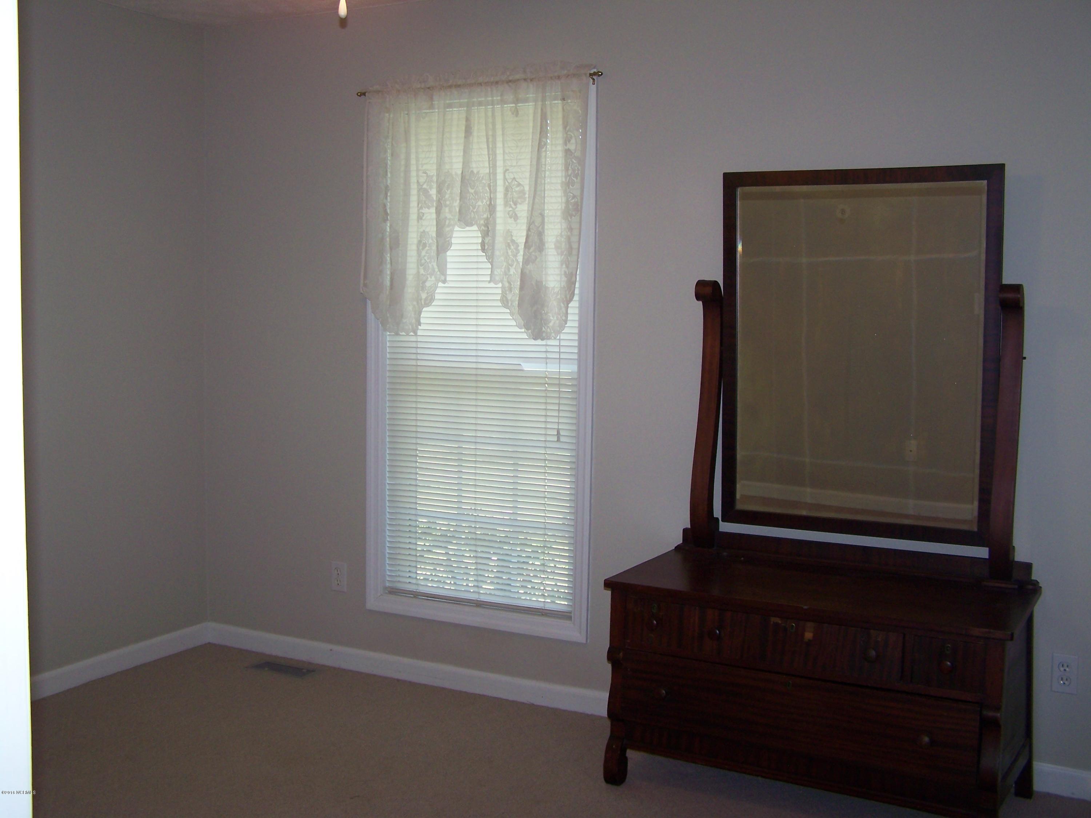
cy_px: 409
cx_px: 546
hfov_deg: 49.0
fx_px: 1198
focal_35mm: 38
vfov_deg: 37.7
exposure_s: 1/60
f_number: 2.8
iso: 80
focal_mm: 6.3
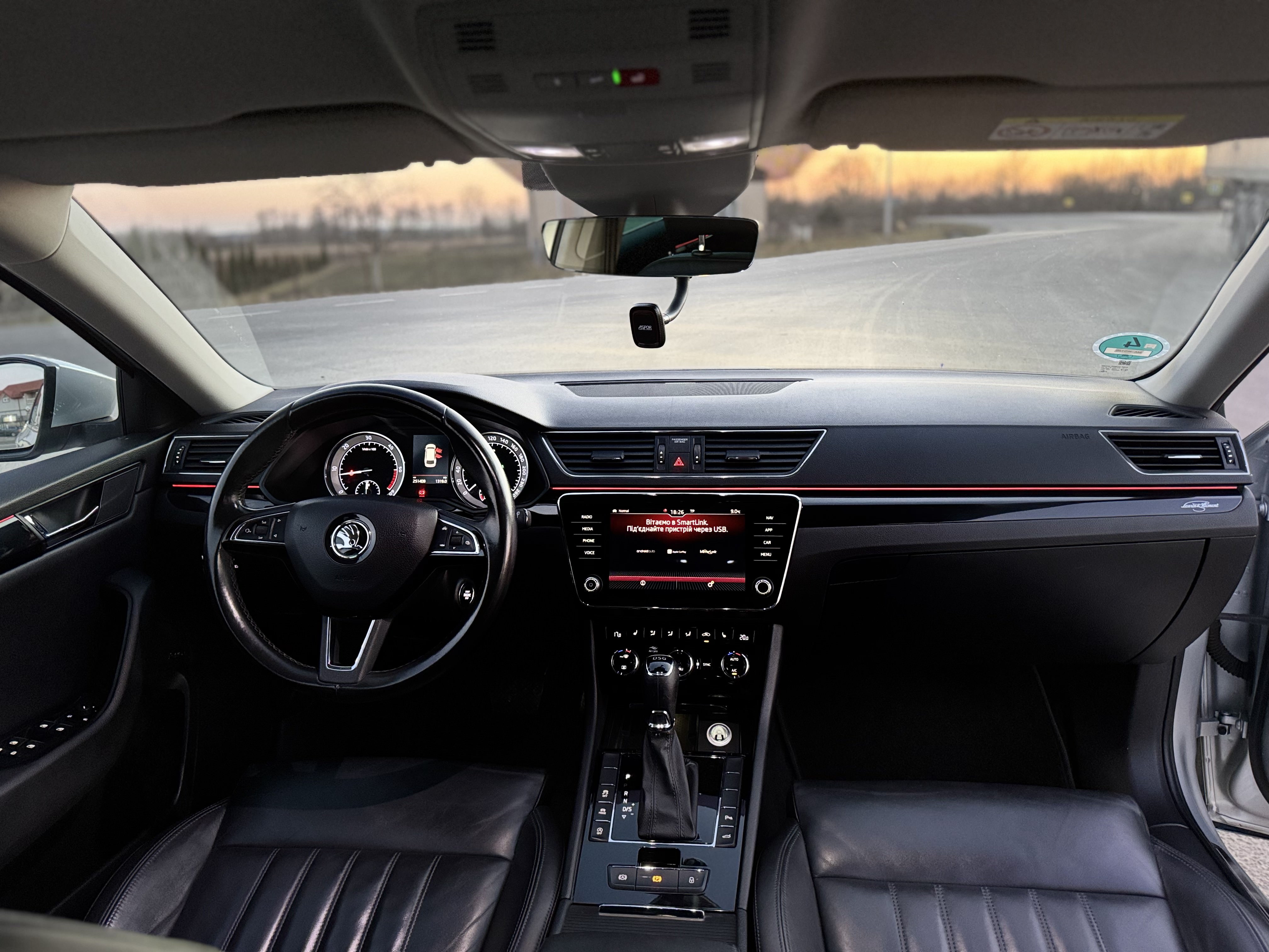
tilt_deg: -15.1
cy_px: 476
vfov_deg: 56.8
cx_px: 634
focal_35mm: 24
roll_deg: +2.4
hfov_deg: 71.6
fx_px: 880
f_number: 1.78
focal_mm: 6.76
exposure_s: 1/60
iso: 640
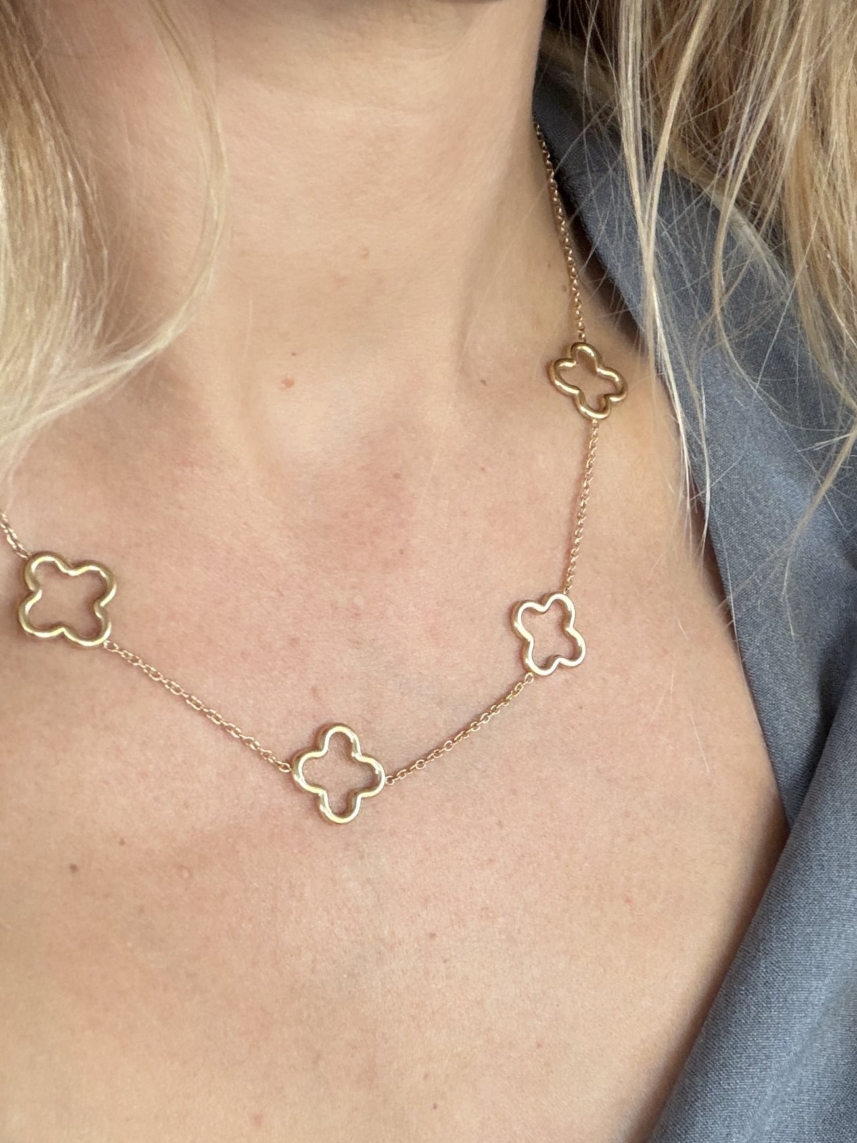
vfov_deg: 60.0
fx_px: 990
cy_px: 572
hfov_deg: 46.8
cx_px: 428
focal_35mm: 30
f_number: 1.9
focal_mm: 2.71
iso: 125
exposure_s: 1/60
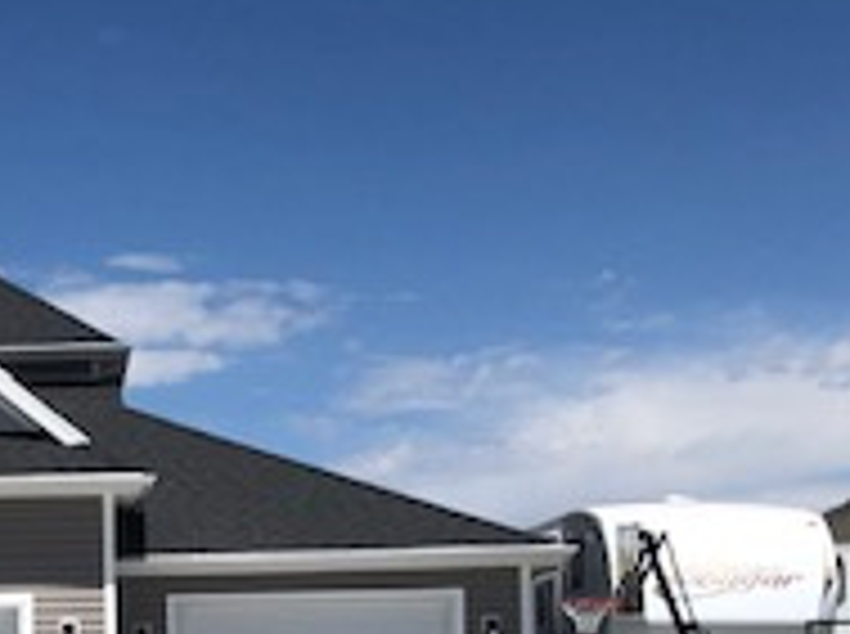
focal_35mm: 95
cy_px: 742
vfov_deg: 15.0
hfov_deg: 19.9
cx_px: -45
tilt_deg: +0.8
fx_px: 2328
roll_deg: +0.7
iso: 25
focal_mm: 3.99
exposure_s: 1/4367
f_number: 1.8
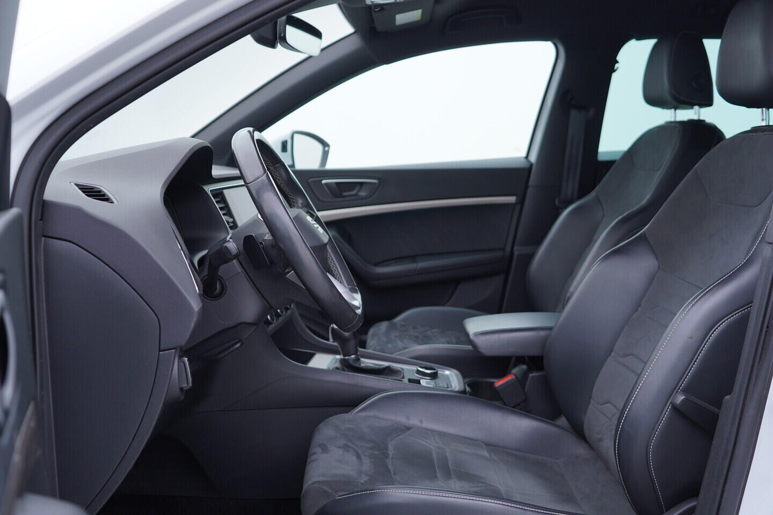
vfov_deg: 36.9
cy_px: 258
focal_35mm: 36
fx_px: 773
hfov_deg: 53.1
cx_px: 386
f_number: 3.2
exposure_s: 1/50
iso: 125
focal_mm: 24
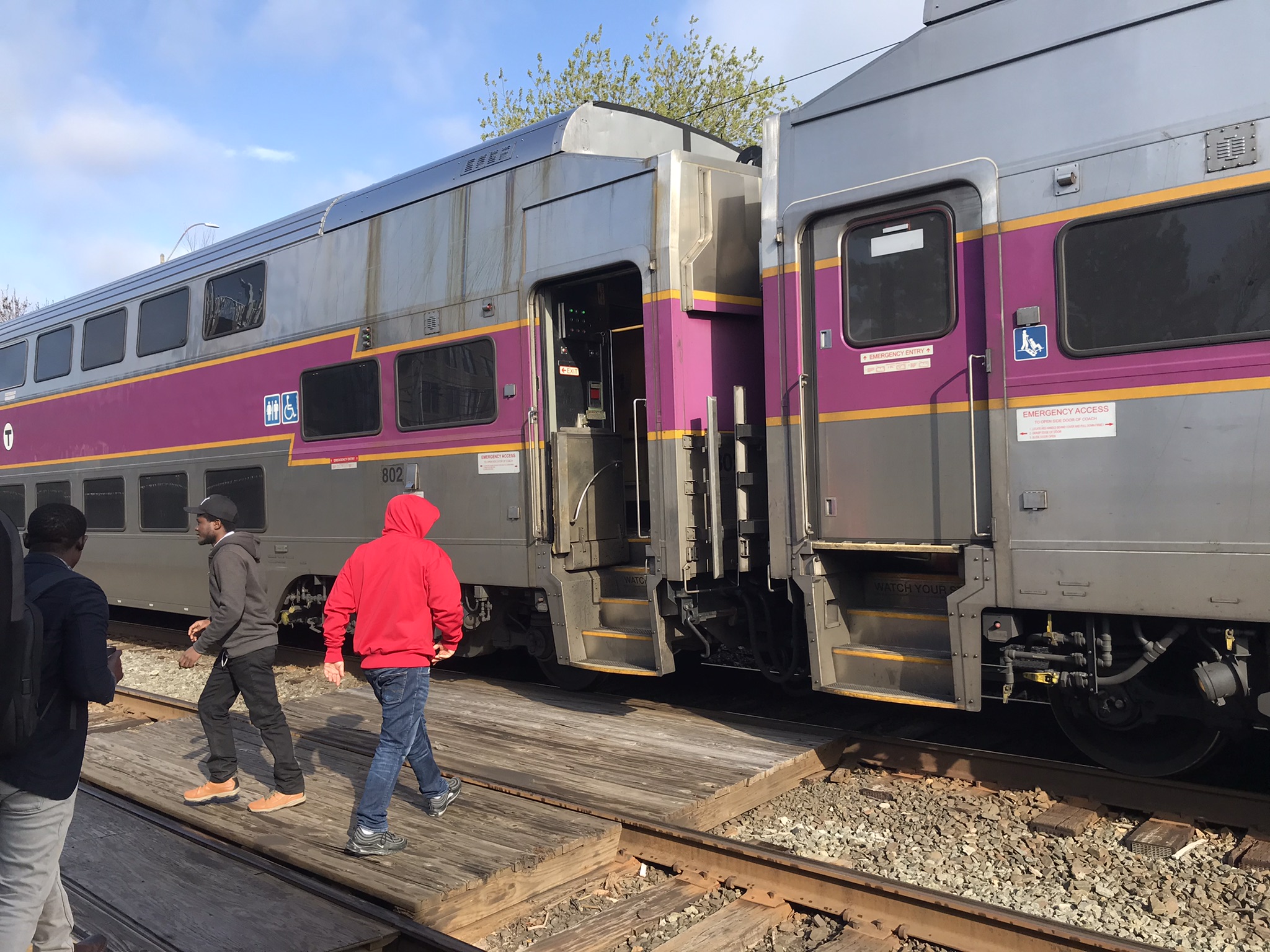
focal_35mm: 28
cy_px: 476
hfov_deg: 63.4
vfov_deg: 49.7
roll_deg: +2.0
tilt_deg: +2.5
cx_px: 635
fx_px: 1027
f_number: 1.8
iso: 20
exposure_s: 1/1053
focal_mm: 3.99
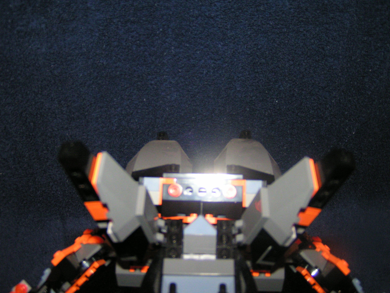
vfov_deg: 37.7
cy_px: 146
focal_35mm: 38
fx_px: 428
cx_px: 195
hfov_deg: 49.0
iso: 200
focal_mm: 5.8
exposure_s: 1/40
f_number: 2.8
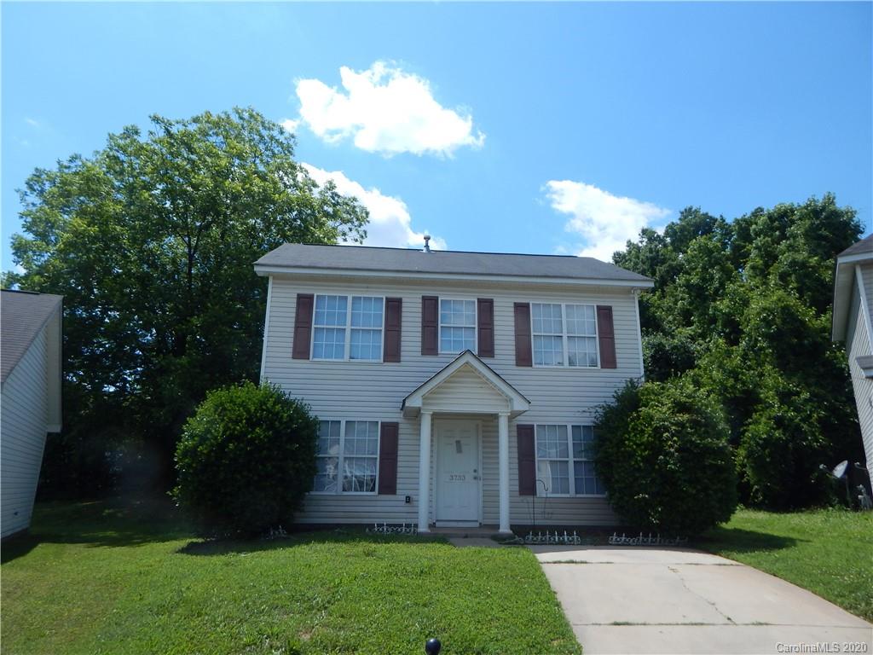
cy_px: 328
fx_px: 555
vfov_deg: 61.1
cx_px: 436
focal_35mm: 22
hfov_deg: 76.4
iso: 125
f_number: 6
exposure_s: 1/640
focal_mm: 4
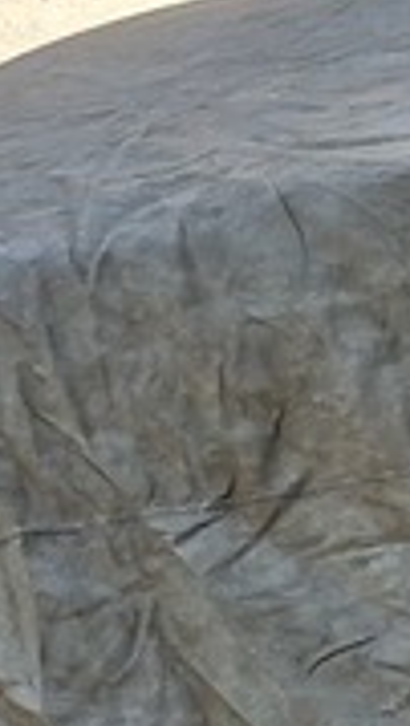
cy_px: 653
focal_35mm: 224
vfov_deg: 9.6
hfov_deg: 4.4
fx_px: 4319
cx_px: 2330
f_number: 1.8
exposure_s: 1/562
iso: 25
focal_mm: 5.4
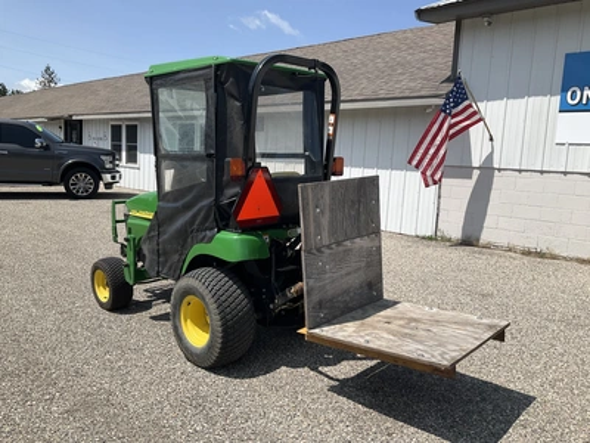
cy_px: 222
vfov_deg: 48.2
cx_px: 295
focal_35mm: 29
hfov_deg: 61.7
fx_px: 494
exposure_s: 1/2320
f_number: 1.8
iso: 25
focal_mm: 3
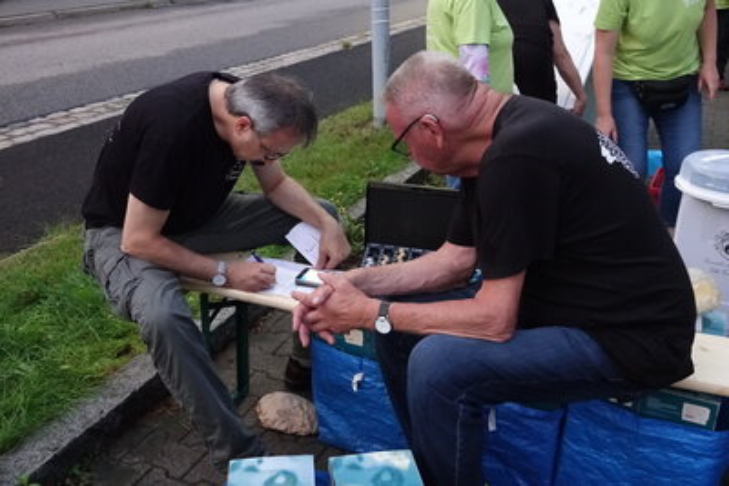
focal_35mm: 40
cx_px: 364
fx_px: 810
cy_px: 243
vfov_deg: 33.4
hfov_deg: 48.4
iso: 6400
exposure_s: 1/125
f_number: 3.2
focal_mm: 14.65
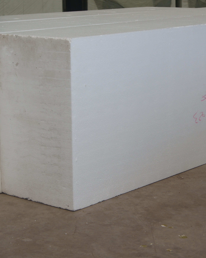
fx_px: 729
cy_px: 129
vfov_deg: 20.0
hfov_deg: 16.0
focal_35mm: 96
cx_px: 145
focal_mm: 45
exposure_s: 1/80
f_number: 5.6
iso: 125
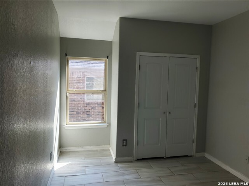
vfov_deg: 53.1
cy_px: 93
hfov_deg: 67.3
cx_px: 124
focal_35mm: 26
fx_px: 187
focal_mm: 4.3
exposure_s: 1/311
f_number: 1.5
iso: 50
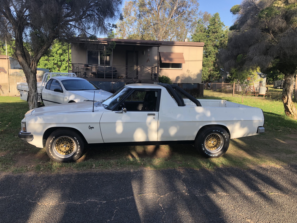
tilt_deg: -9.5
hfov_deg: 63.4
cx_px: 148
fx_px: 240
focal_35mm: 28
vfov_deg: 49.7
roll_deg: -0.8
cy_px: 112
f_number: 1.8
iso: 20
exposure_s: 1/500
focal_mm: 3.99
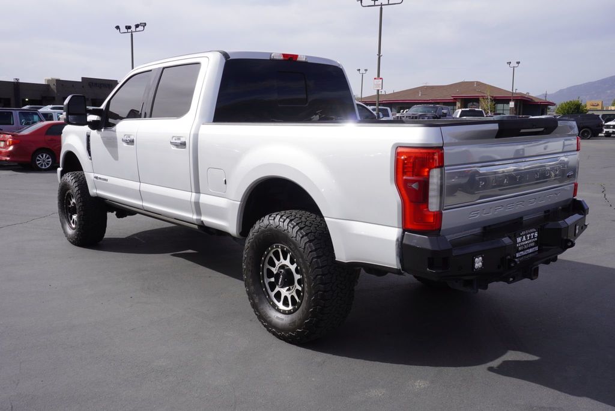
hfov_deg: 57.2
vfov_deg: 40.0
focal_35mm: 33
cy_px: 206
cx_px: 308
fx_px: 564
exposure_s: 1/160
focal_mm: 22
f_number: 10
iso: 100
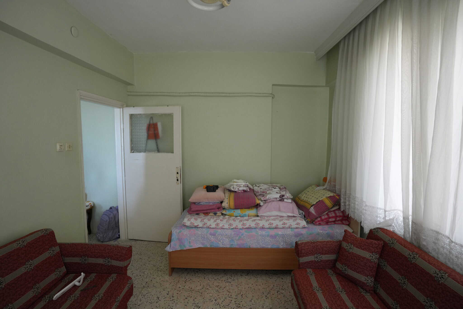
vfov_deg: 70.4
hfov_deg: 93.3
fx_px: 219
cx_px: 232
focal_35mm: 17
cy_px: 154
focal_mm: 17
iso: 1250
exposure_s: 1/160
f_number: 4
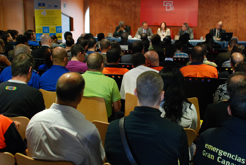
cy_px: 86
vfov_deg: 27.6
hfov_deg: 40.0
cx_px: 156
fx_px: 335
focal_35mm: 49
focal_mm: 22
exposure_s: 1/20
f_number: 3.8
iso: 800
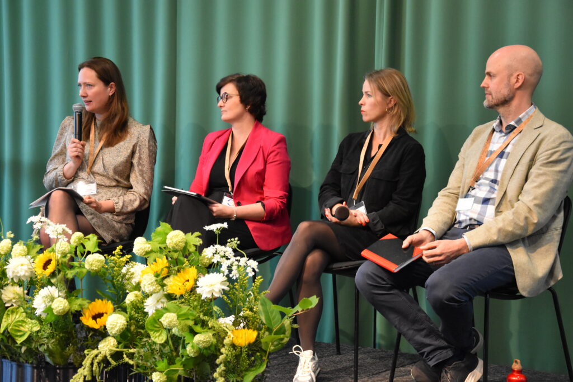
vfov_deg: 15.7
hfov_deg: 23.4
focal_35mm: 87
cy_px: 191
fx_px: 1385
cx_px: 286
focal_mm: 58
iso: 2800
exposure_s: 1/125
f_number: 5
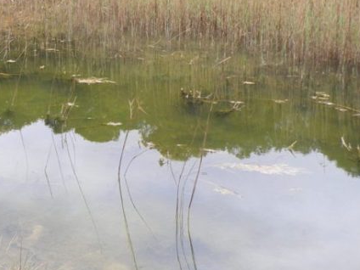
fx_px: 728
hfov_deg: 26.5
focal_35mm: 70
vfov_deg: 20.6
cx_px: 10
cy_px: 29
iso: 64
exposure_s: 1/80
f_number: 3.8
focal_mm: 6.2
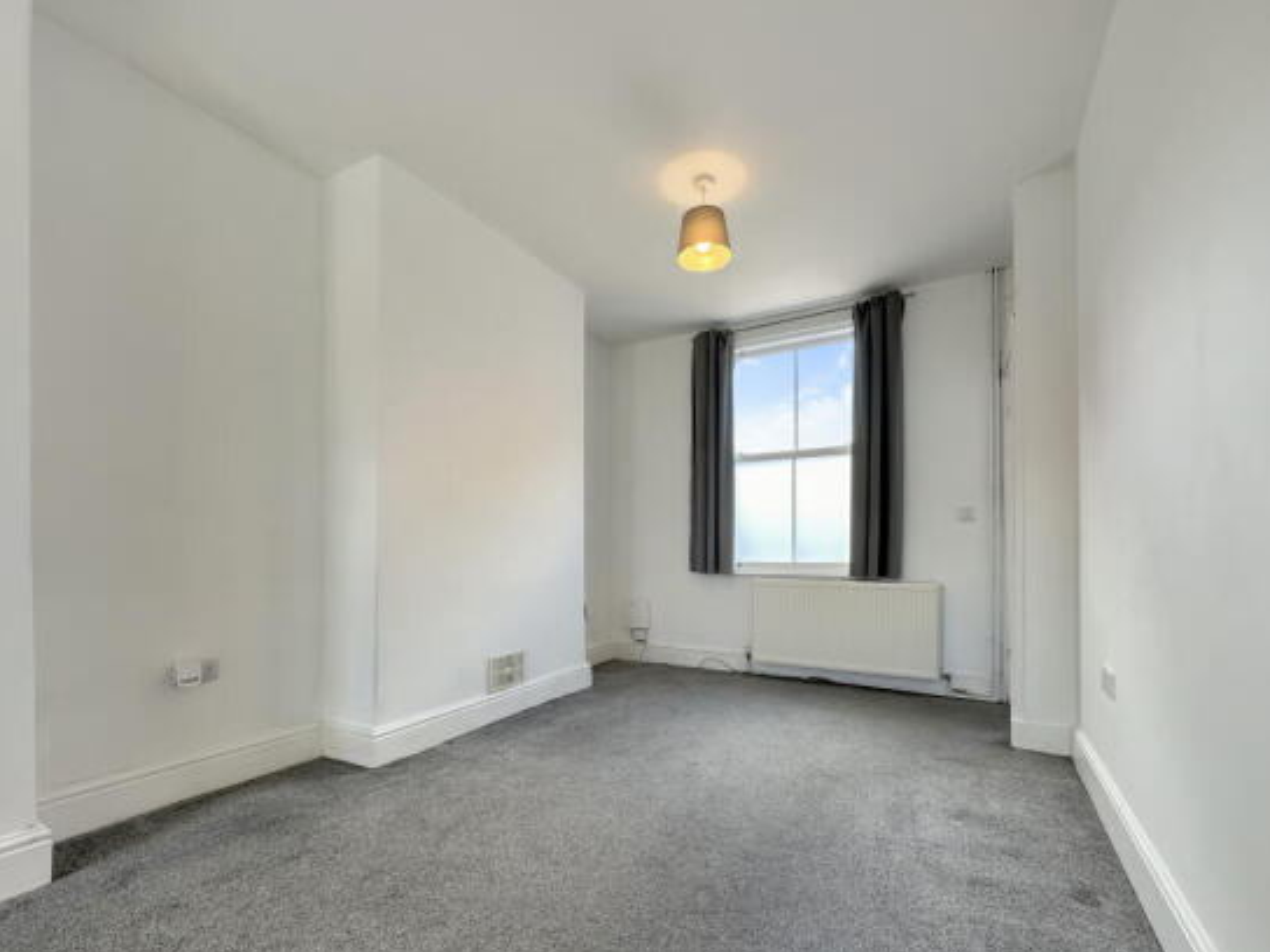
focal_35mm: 15
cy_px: 505
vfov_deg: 81.7
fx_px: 550
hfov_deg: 98.2
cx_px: 639
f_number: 2.2
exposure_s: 1/100
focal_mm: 2.22
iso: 64
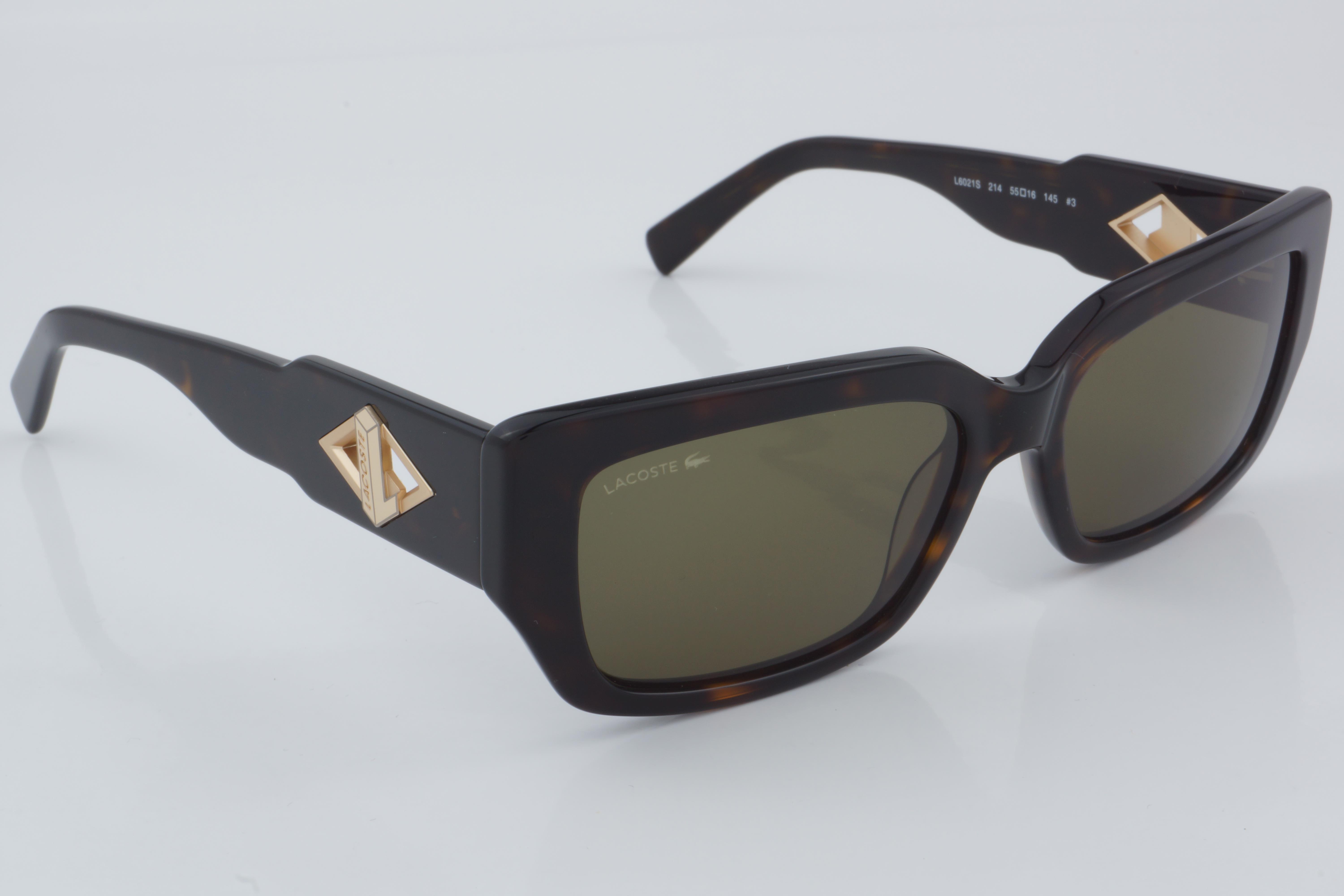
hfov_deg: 29.9
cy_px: 448
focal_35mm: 68
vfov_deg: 20.2
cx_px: 672
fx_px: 2520
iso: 100
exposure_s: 1/4
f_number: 32
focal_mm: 45
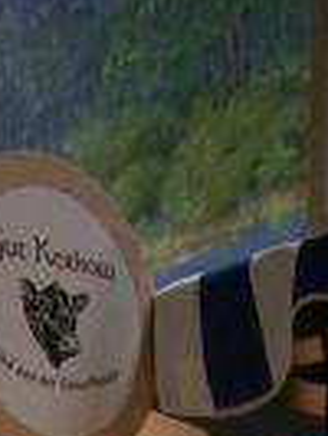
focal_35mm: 143
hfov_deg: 9.9
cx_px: -225
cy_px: 806
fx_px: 1804
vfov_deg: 12.5
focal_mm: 6.3
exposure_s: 1/25
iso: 400
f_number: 3.3
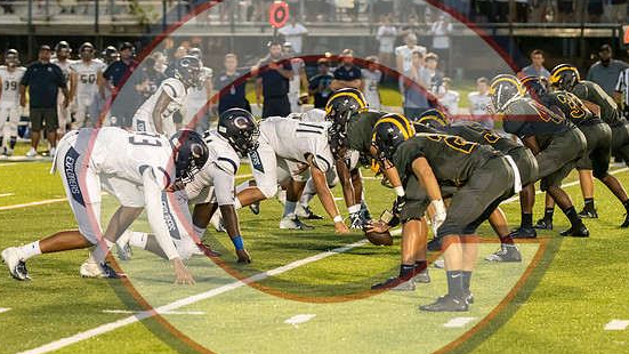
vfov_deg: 6.3
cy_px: 179
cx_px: 280
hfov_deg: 11.1
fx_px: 3236
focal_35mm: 194
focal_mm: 105
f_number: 2.8
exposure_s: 1/1600
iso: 8000
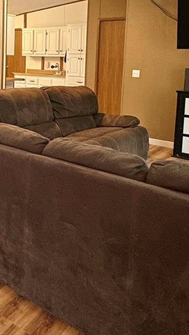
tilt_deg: -6.1
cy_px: 96
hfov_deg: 30.3
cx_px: 33
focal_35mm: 38
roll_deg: -1.4
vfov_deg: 51.2
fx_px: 339
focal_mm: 2.22
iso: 800
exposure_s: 1/60
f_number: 2.2
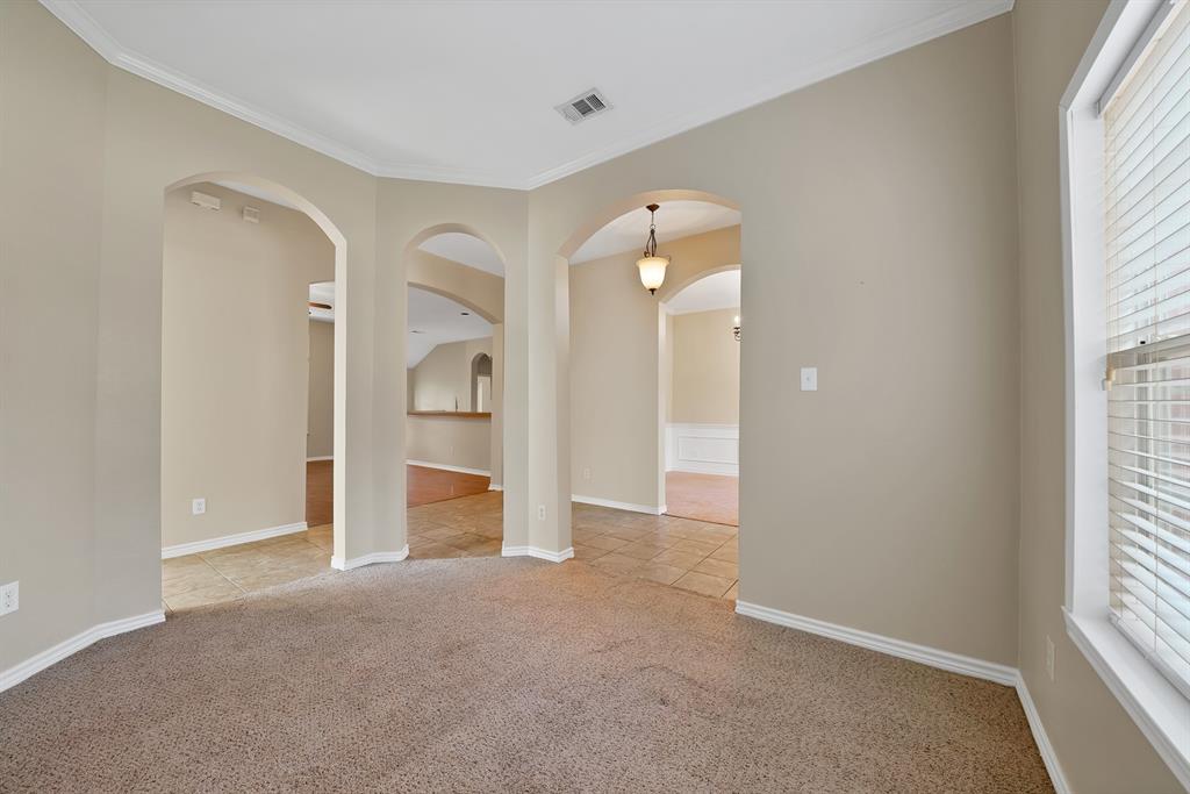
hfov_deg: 112.6
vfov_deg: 90.0
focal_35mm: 12
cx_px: 595
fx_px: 397
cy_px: 397
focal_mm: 12
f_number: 9
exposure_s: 1/3
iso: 500
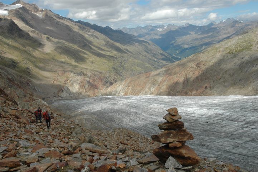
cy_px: 86
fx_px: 290
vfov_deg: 33.0
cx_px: 129
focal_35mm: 40
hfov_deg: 47.9
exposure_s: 1/400
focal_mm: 27
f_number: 10
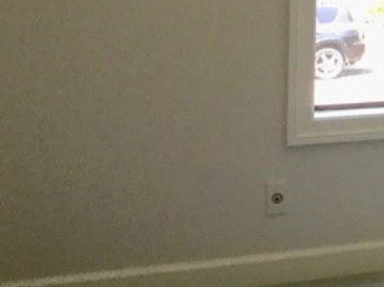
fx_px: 1297
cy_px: -18
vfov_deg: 12.5
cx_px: 677
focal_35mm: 117
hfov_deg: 14.8
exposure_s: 1/30
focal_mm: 3.3
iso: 25
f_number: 2.4
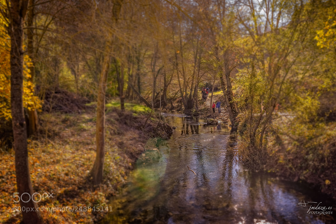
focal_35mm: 36
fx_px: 336
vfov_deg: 36.9
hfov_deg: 53.1
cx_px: 173
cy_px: 111
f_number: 9
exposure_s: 1/250
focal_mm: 35
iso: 200
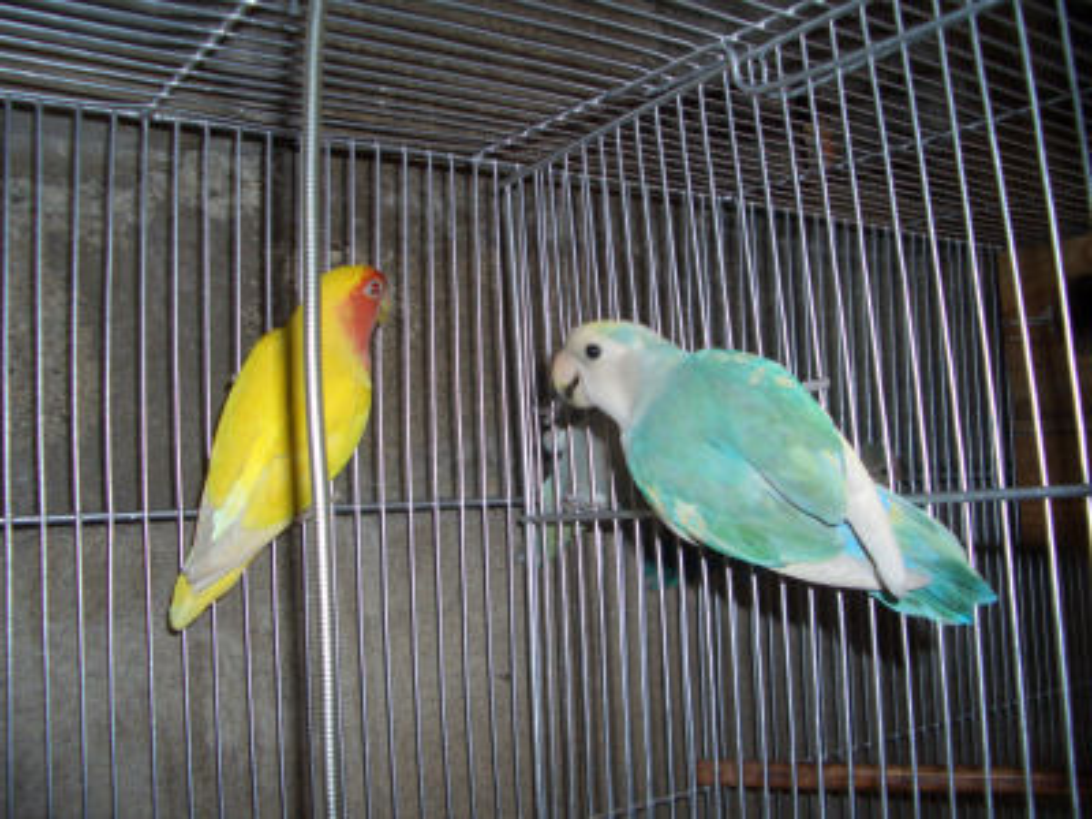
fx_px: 1104
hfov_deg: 52.6
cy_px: 410
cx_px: 546
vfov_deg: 40.7
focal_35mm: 35
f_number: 2.6
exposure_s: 1/60
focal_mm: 5.8
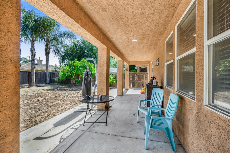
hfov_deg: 104.3
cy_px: 76
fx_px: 89
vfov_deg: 81.1
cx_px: 115
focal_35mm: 14
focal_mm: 14
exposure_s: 1/200
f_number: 7.1
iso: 400
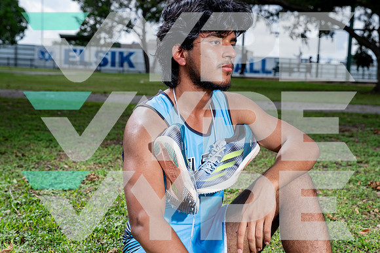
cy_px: 126
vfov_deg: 24.0
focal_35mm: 57
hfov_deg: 35.3
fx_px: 598
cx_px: 190
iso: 100
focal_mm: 50
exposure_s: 1/250
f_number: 5.6
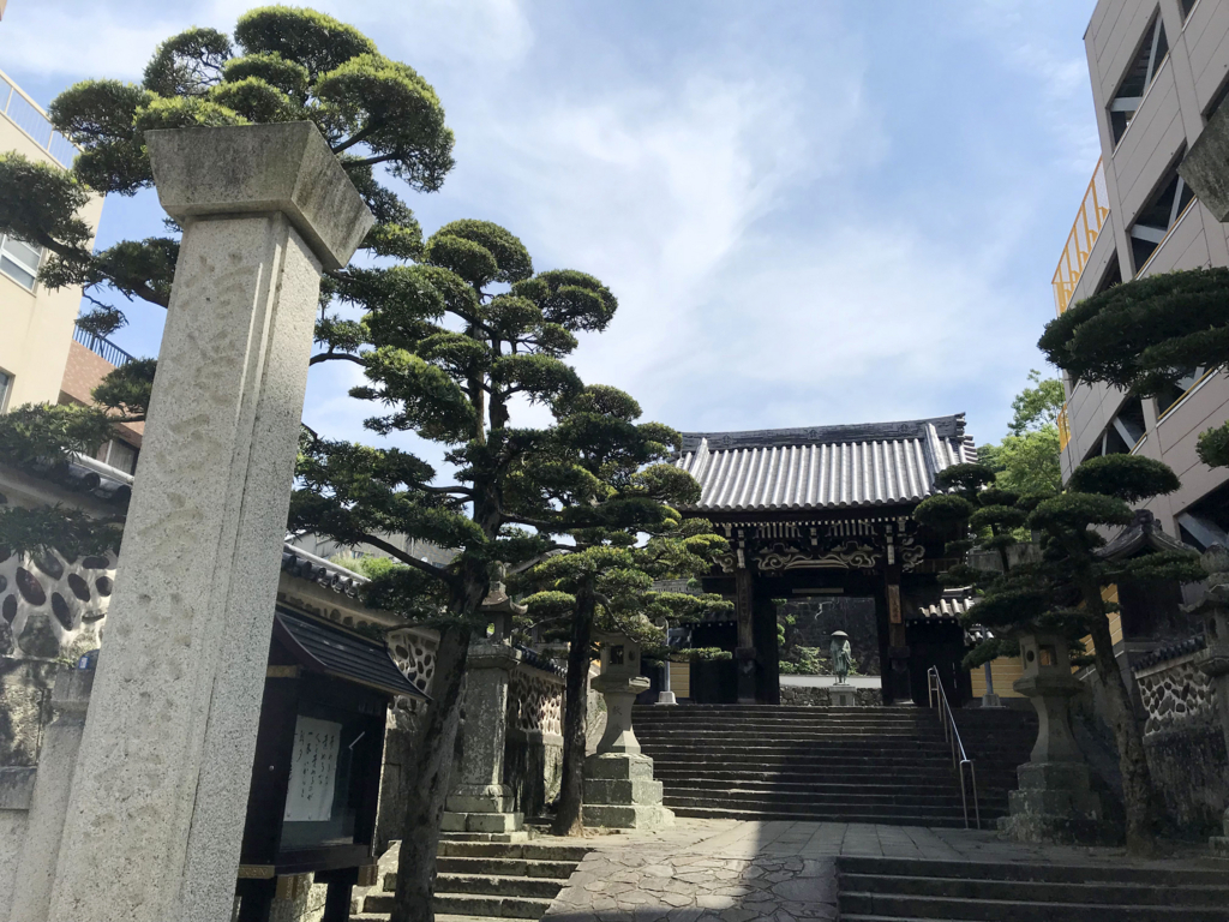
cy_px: 461
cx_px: 614
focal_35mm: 28
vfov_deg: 49.7
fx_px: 994
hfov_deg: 63.4
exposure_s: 1/3425
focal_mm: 3.99
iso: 20
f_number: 1.8
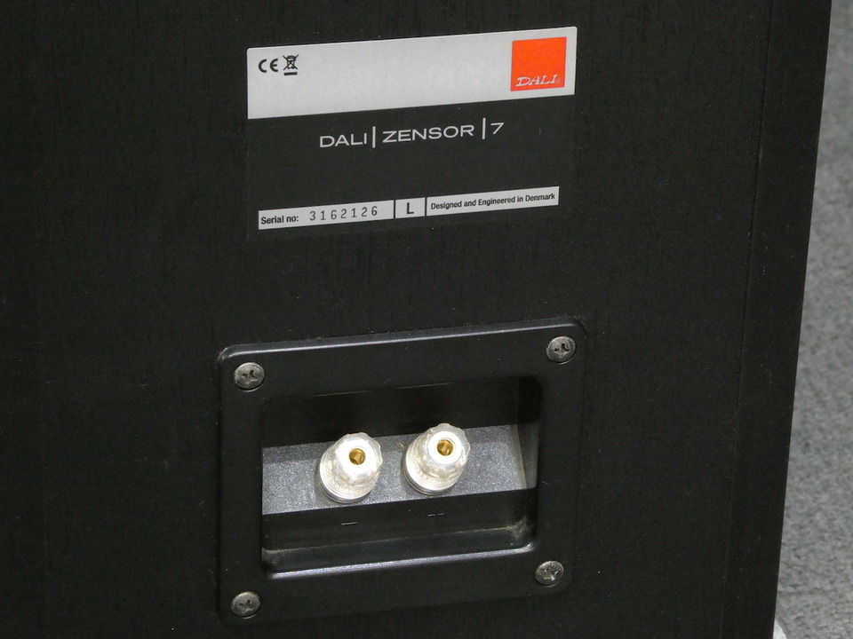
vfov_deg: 11.0
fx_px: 3327
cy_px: 320
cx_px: 426
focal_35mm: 135
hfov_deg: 14.6
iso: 1600
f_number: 5.3
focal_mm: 24.2
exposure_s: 1/30
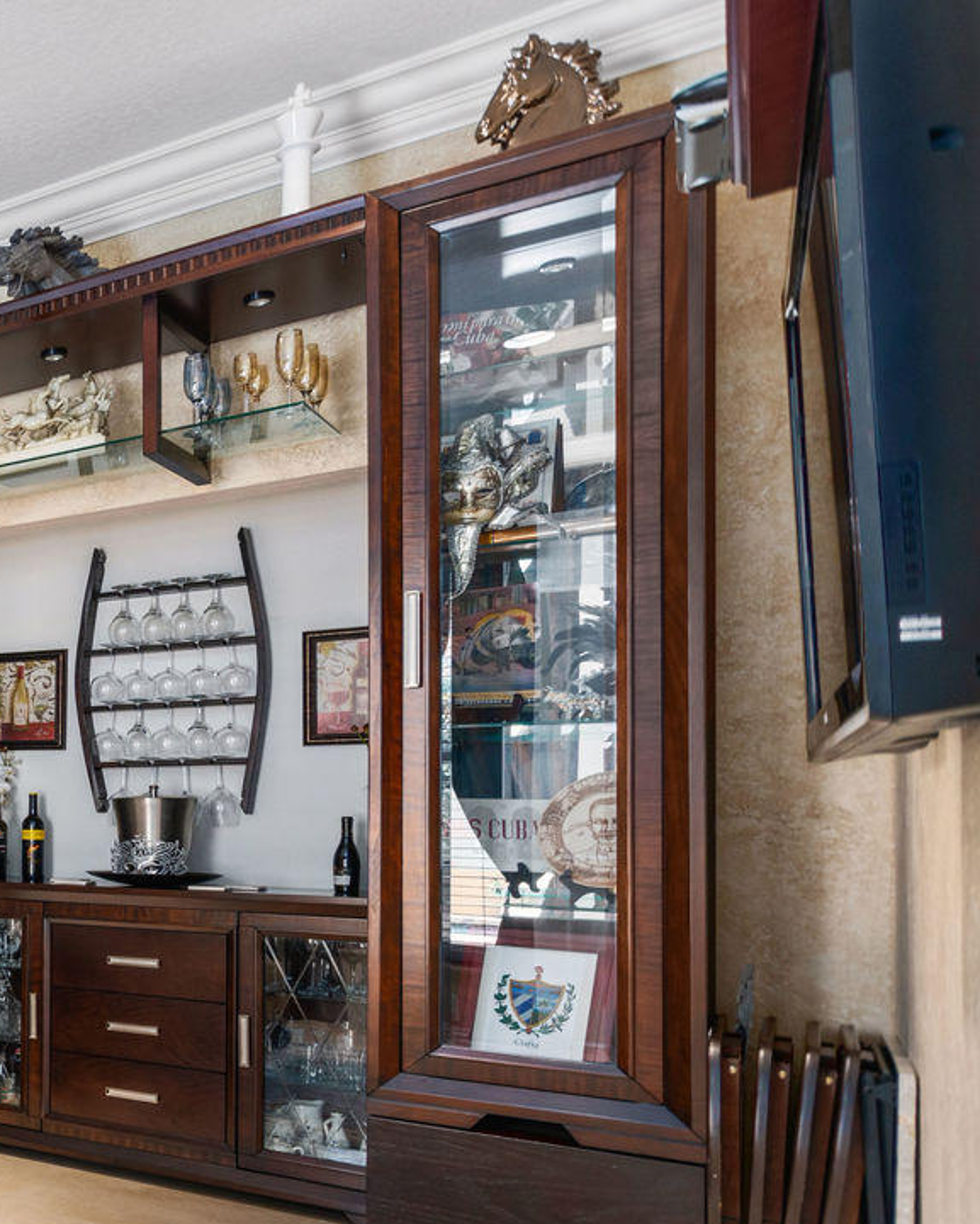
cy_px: 802
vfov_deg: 50.7
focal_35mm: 35
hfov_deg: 27.6
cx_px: -515
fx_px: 1269
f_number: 7.1
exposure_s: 1/2
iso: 320
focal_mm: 14
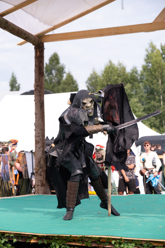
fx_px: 571
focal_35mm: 83
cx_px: 82
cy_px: 124
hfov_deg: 16.5
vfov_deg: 24.5
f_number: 3.2
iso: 160
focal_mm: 55
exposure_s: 1/1250
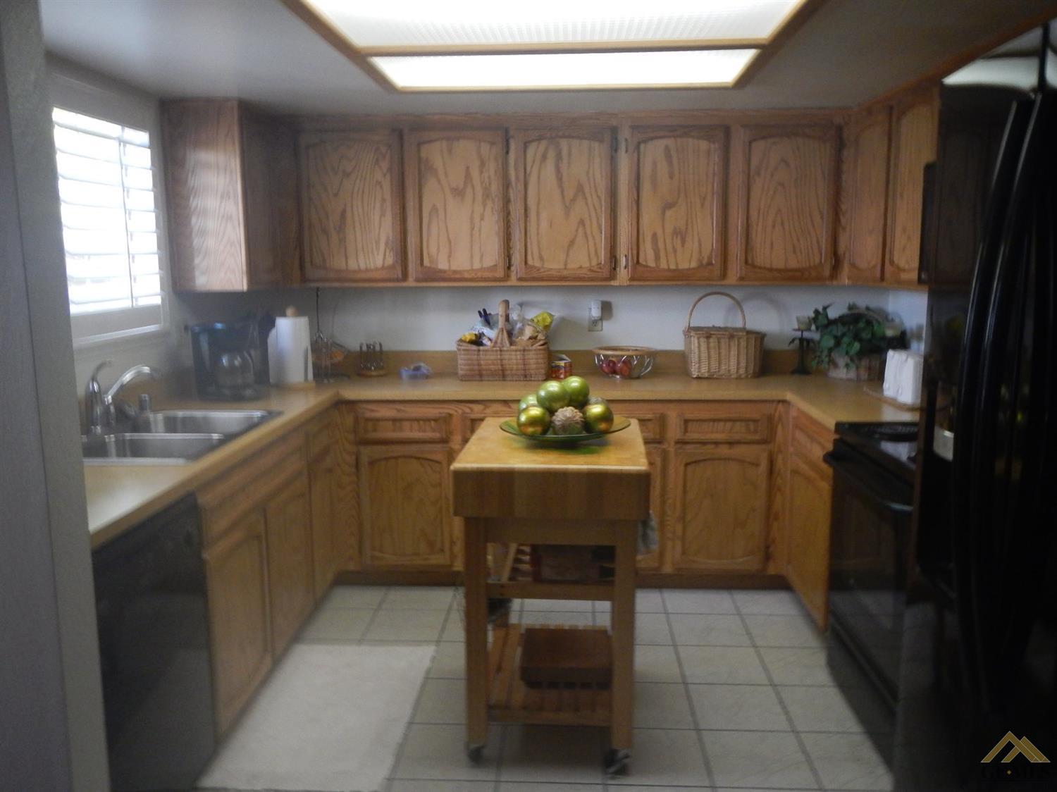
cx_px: 528
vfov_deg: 49.7
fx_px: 855
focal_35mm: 28
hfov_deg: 63.5
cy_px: 396
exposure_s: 1/20
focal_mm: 5
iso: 400
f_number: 3.9
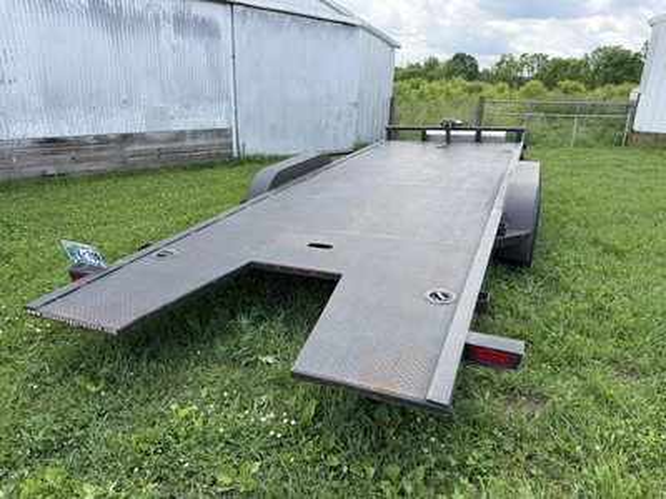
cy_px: 250
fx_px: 462
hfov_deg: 71.6
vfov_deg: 56.8
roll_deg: -2.5
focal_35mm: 24
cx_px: 333
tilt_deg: -19.6
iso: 100
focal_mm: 6.76
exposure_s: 1/1770
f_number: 1.78
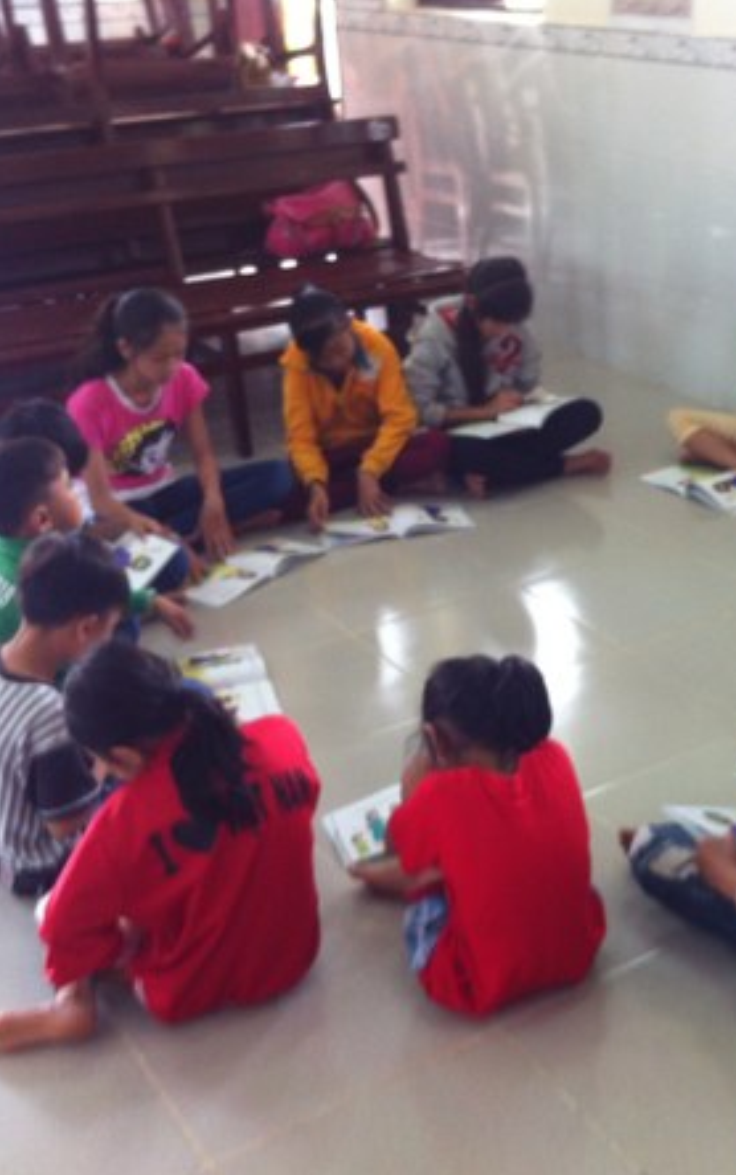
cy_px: 588
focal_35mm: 50
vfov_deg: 40.3
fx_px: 1603
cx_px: 596
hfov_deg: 25.4
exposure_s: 1/15
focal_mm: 3.85
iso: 80
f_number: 2.8
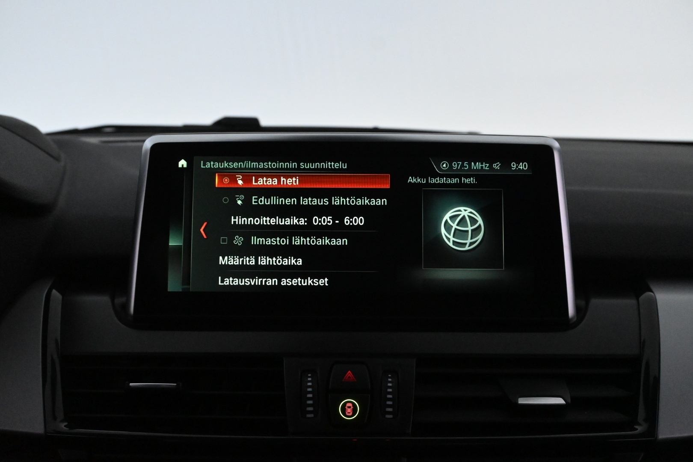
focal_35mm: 34
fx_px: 650
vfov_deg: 39.1
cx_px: 346
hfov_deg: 56.1
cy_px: 231
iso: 6400
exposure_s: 1/250
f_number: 5
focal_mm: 22.5
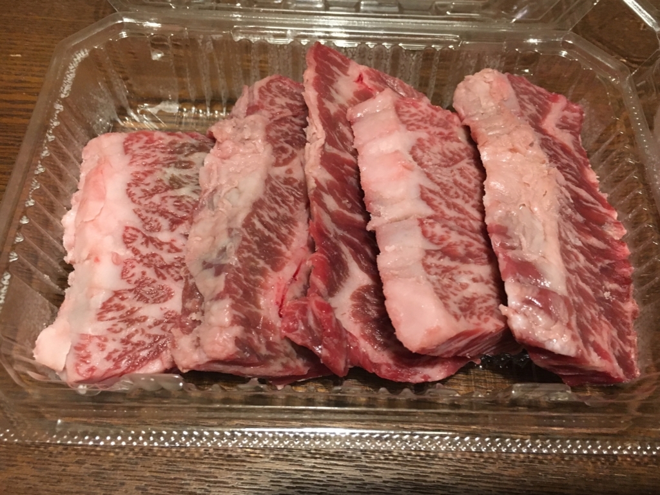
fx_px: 553
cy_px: 248
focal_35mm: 29
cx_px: 330
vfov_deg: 48.2
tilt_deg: -59.0
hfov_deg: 61.7
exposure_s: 1/20
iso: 200
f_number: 2.2
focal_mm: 4.15
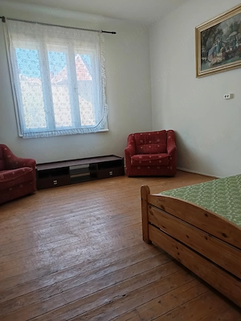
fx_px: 223
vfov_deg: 71.6
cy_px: 160
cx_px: 120
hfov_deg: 56.8
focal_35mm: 24
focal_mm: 5.31
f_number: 1.7
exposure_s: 1/50
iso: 341
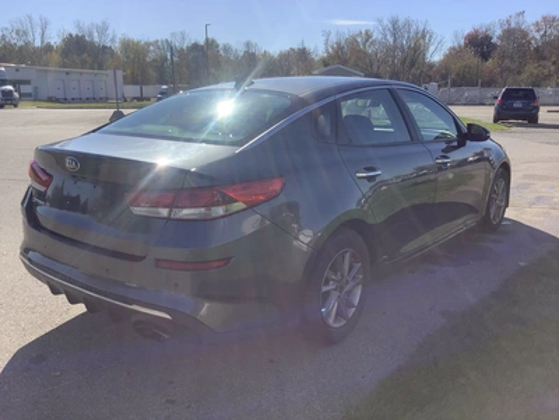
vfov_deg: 45.4
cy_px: 210
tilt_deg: -13.7
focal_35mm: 31
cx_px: 280
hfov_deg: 58.4
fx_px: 501
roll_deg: +0.2
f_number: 2.4
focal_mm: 3.3
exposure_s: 1/1199
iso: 25
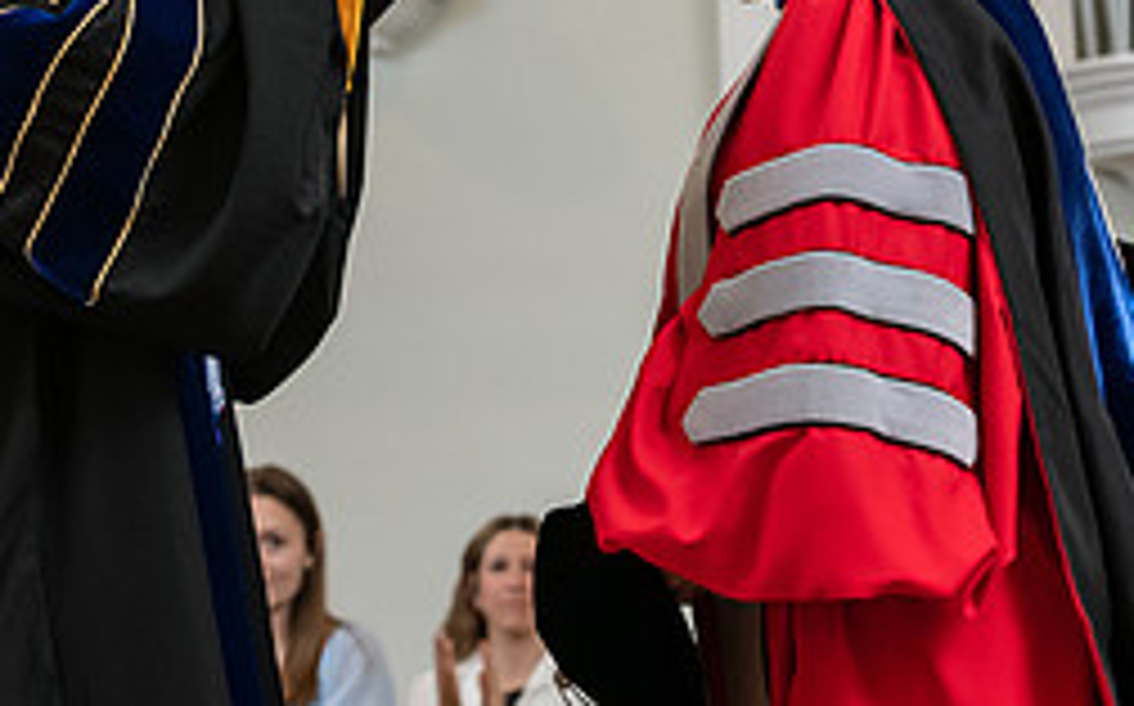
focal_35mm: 188
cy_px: -38
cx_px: 468
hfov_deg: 11.2
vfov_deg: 6.9
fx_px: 5805
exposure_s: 1/200
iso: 1600
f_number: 4.5
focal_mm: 80
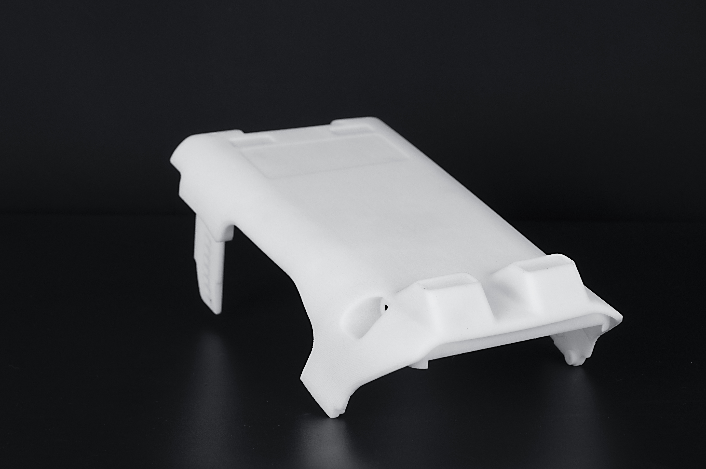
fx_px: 2497
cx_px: 353
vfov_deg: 10.7
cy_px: 234
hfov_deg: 16.1
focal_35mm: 128
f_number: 11
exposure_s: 1/125
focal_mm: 85
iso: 100
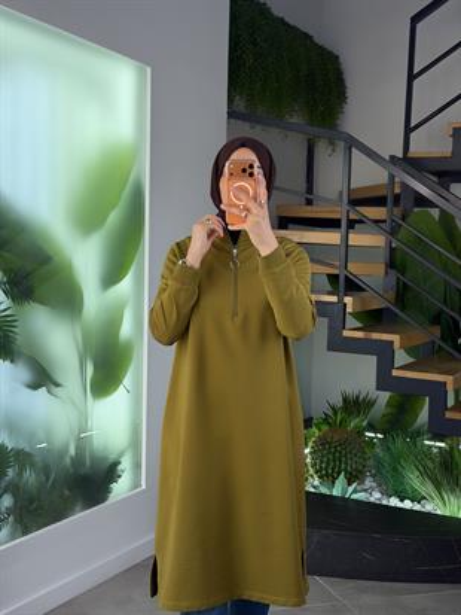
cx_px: 230
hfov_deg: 30.3
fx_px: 852
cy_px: 308
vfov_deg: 39.6
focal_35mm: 48
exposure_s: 1/208
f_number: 1.78
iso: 50
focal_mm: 6.76
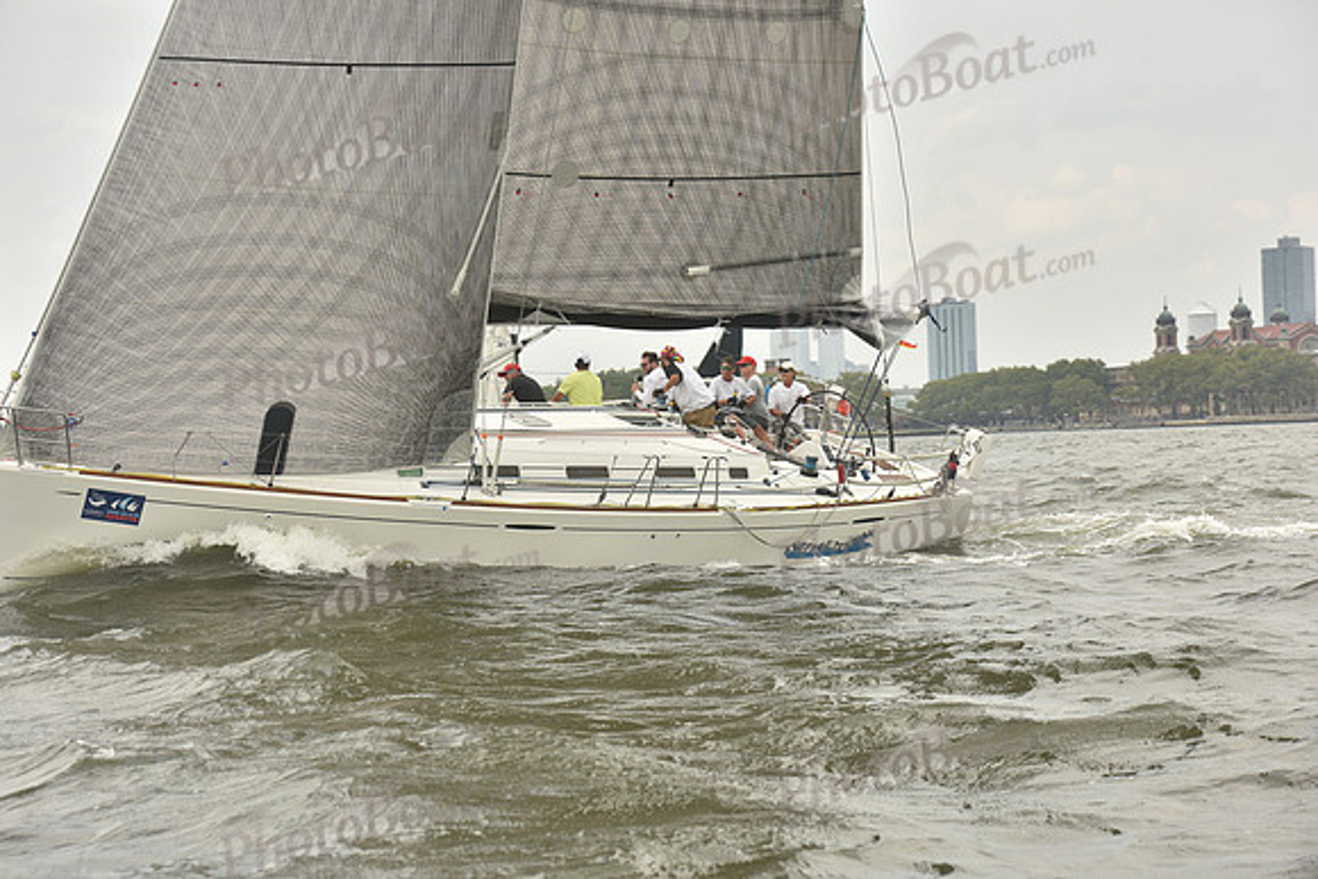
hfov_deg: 23.6
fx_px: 3149
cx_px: 659
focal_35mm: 86
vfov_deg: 15.9
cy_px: 440
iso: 250
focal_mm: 86
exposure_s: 1/800
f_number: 6.3
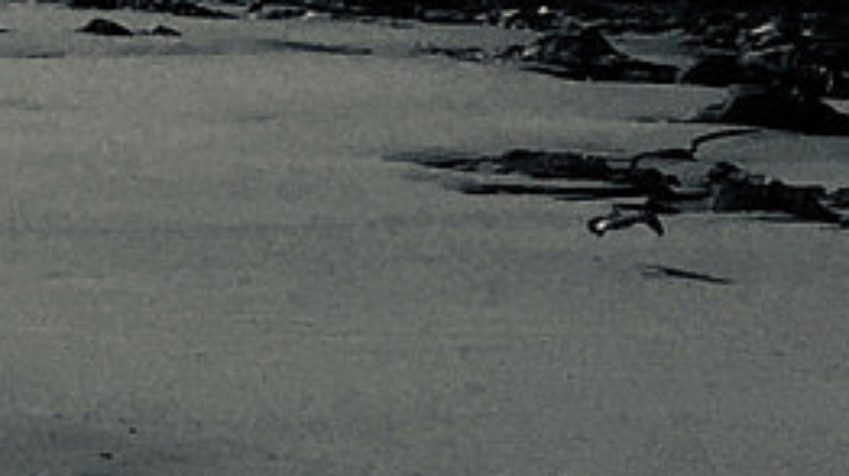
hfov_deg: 10.3
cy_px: 3
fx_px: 4342
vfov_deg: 6.3
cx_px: -859
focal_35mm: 193
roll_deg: +3.4
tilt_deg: -5.1
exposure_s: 1/13333
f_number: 2.2
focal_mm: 4.15
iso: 40
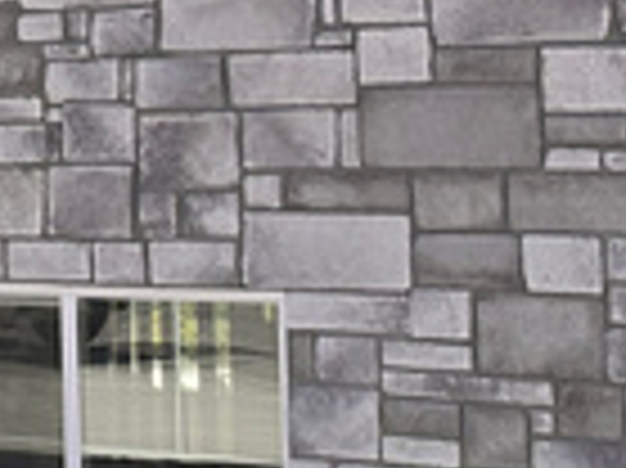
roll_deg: -0.2
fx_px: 3198
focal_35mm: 177
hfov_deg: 9.6
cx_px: -1009
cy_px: 112
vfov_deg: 8.4
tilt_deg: +2.2
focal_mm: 6.86
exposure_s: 1/3597
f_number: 1.78
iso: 80
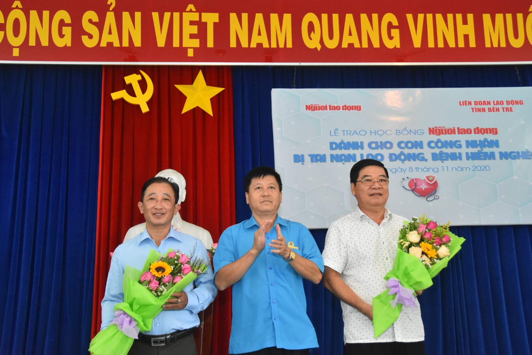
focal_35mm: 40
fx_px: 598
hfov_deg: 47.9
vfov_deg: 33.0
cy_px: 178
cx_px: 266
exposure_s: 1/200
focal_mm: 27
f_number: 4
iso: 2200
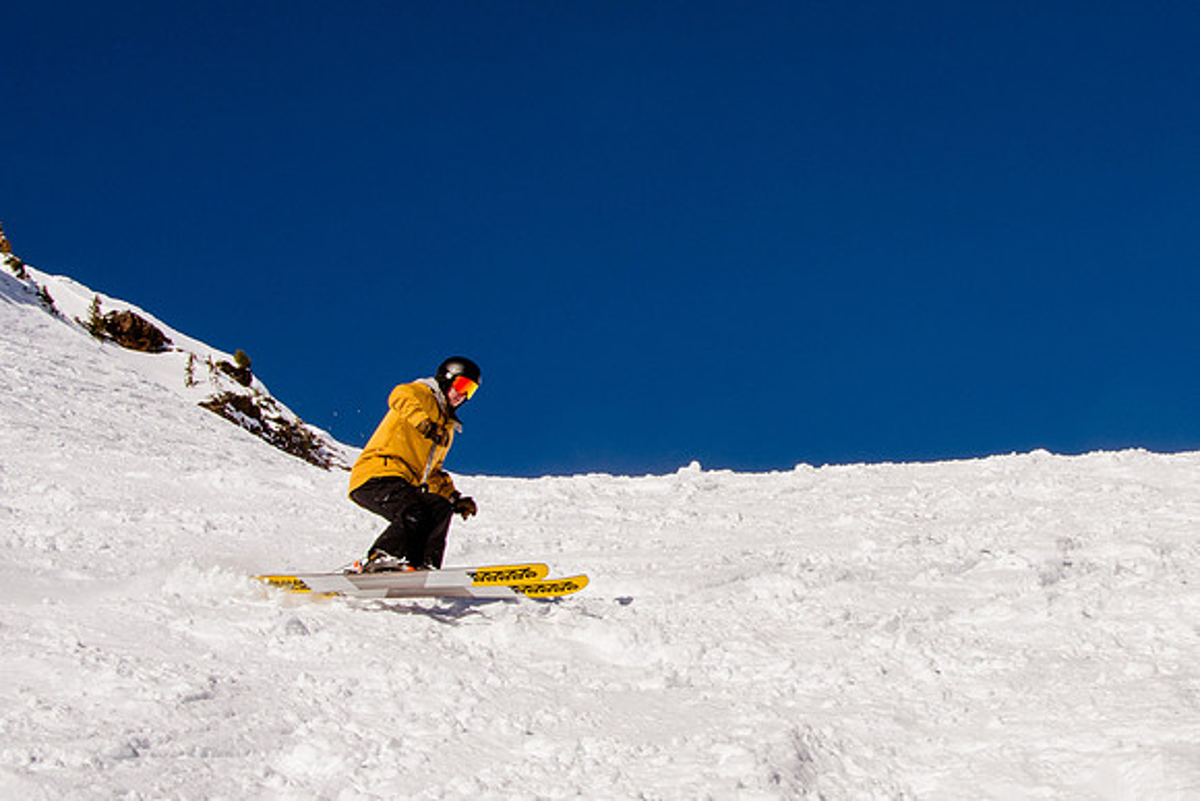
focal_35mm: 82
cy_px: 350
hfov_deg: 24.5
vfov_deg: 16.6
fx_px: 2741
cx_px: 858
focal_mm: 31
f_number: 16
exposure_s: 1/640
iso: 400
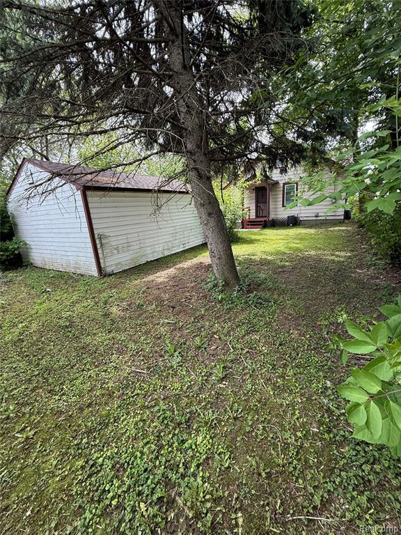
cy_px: 268
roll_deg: +4.1
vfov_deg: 102.1
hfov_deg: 85.7
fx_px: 216
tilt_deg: -15.1
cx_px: 200
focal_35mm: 14
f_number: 2.2
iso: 50
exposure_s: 1/170
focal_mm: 2.22
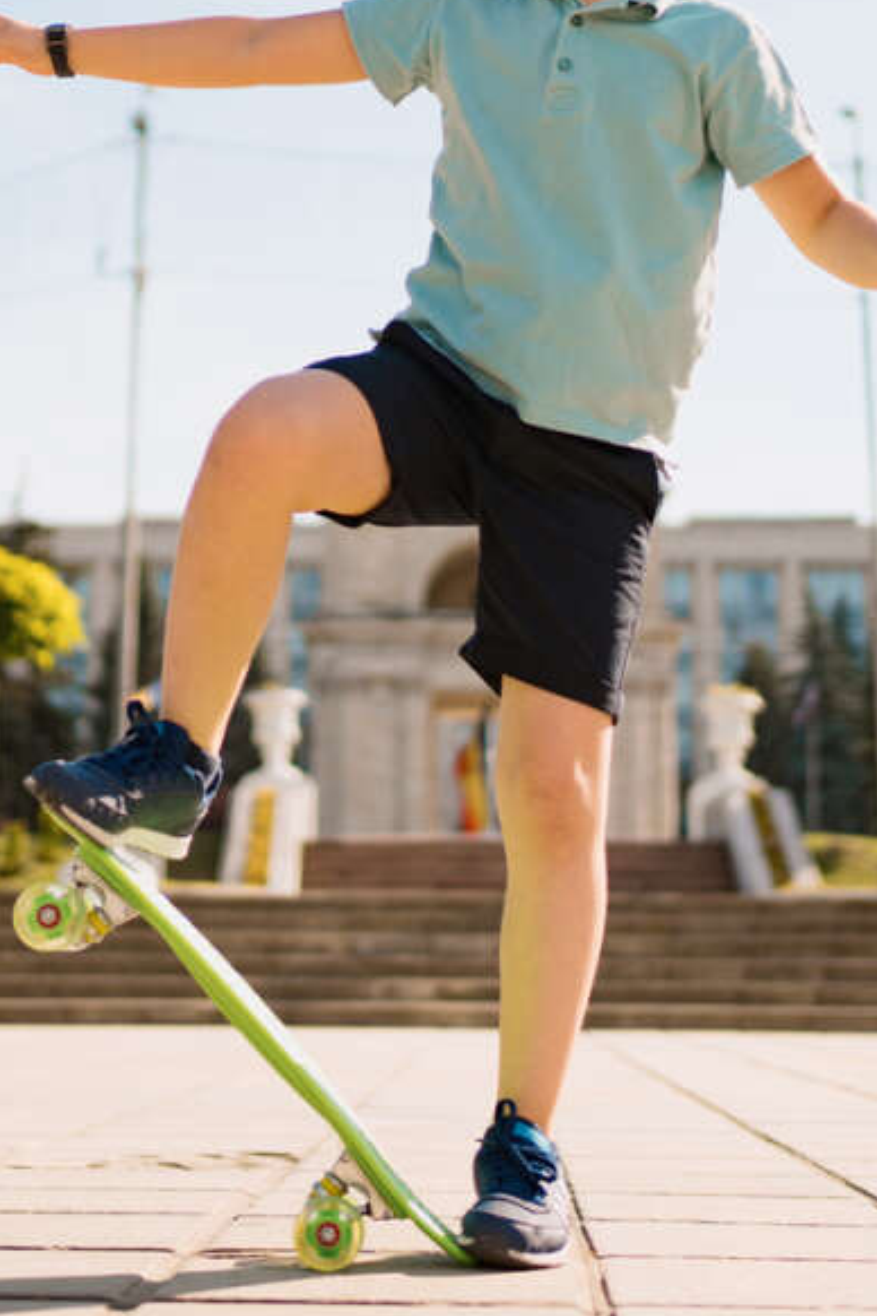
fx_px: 2813
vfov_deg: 26.1
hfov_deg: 17.7
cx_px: 339
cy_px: 388
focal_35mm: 77
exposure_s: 1/2000
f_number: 1.8
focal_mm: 35
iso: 100
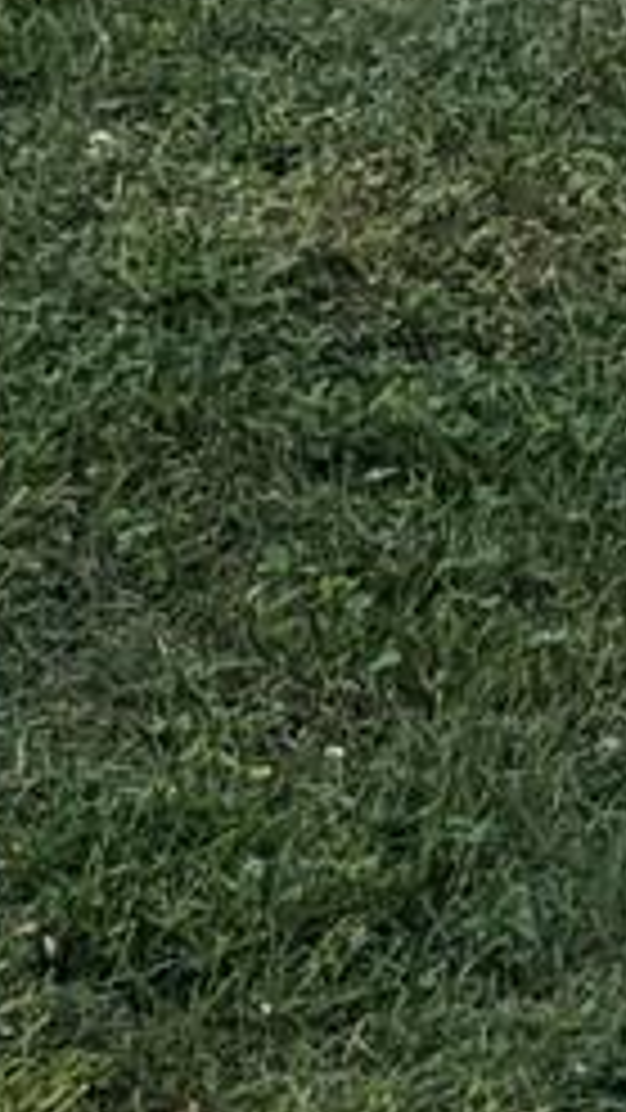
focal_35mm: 216
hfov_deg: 5.2
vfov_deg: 9.4
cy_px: -1080
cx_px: -1599
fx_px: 6372
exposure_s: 1/382
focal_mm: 6.81
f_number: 1.85
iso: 39
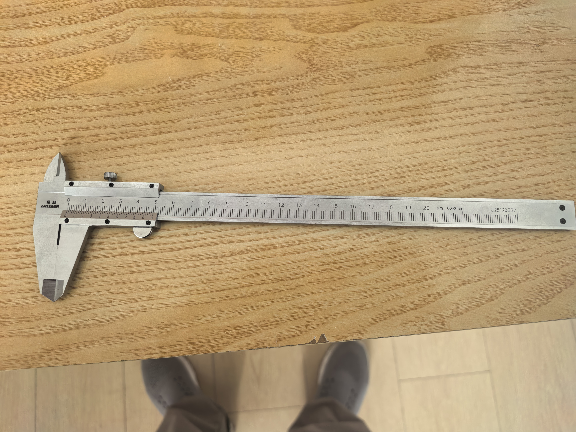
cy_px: 216
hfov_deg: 71.6
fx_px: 399
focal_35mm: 24
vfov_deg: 56.8
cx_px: 288
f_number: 2
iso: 500
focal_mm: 6.98
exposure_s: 1/100
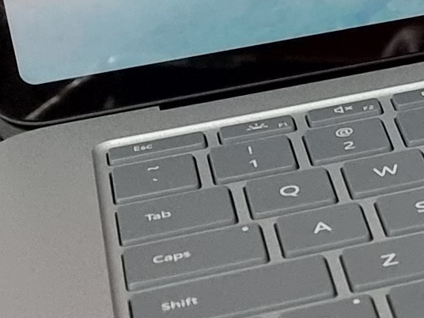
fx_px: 2193
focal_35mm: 179
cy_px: 111
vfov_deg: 8.3
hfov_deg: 10.2
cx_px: 830
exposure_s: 1/45
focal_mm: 6.7
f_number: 1.8
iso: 500
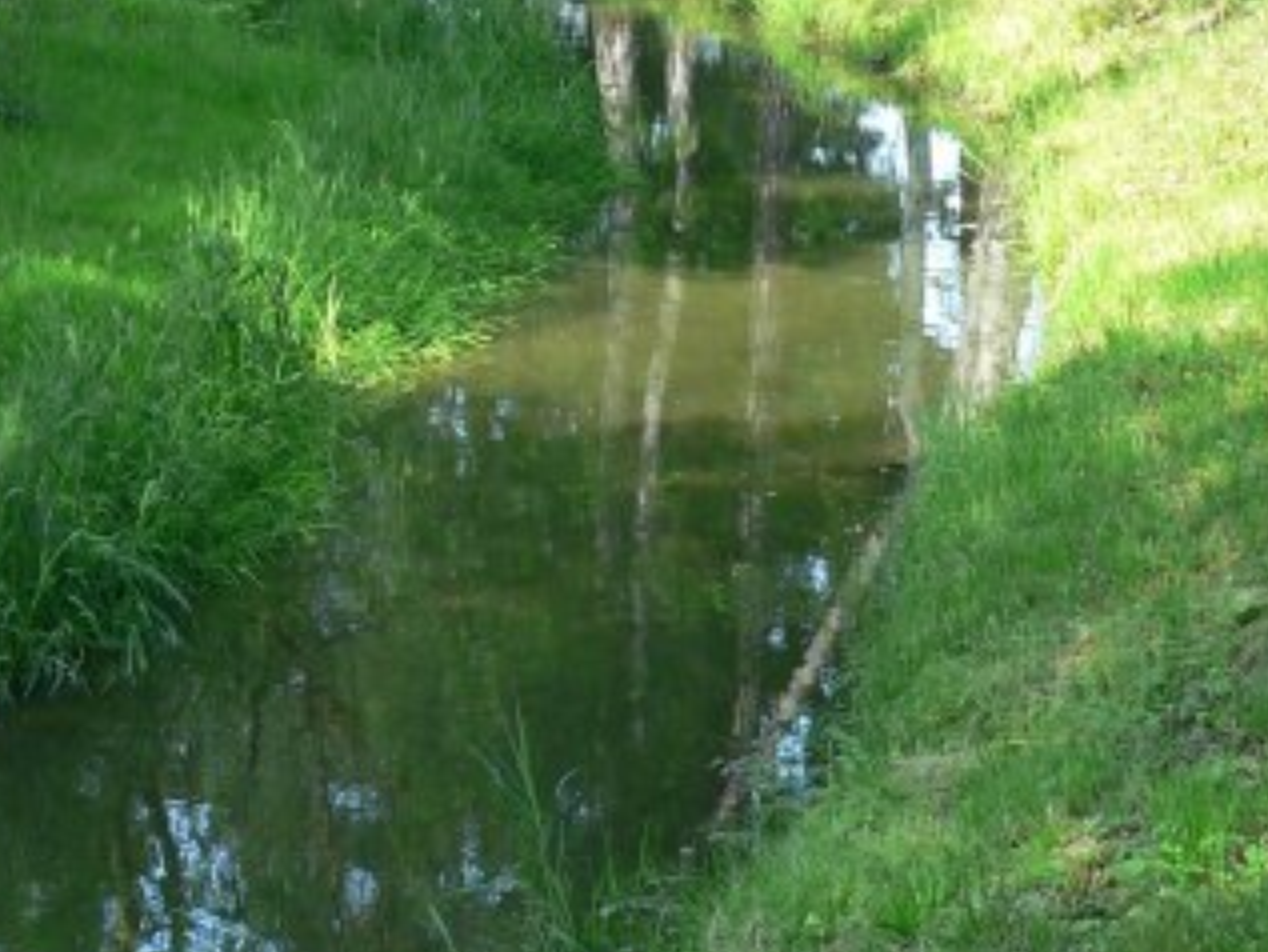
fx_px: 3701
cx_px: 520
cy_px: -216
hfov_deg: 19.4
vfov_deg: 14.2
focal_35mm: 101
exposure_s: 1/60
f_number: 2.8
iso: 80
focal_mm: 6.6
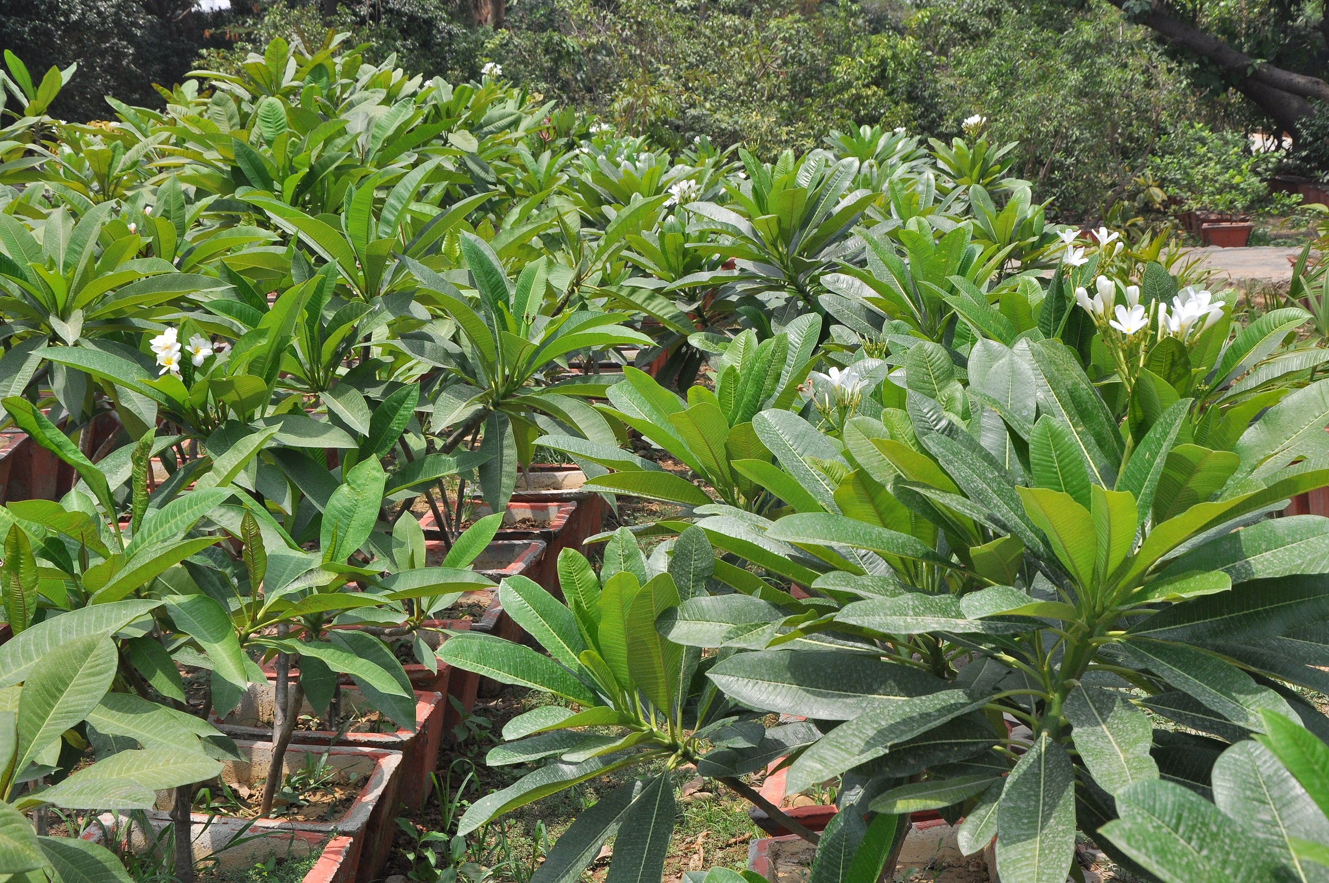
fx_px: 2212
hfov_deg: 33.4
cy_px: 442
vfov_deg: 22.6
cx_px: 664
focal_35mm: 60
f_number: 13
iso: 500
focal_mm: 40
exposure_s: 1/640
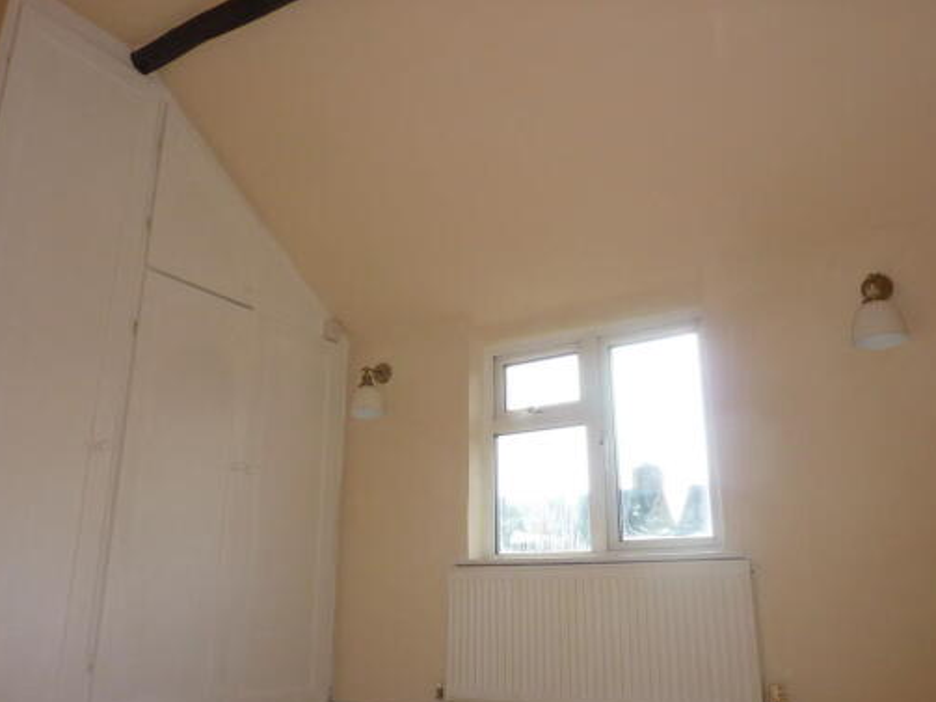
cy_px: 360
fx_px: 784
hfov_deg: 61.6
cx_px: 431
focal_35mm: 29
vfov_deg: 48.2
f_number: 4
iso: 100
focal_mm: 4.1
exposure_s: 1/160
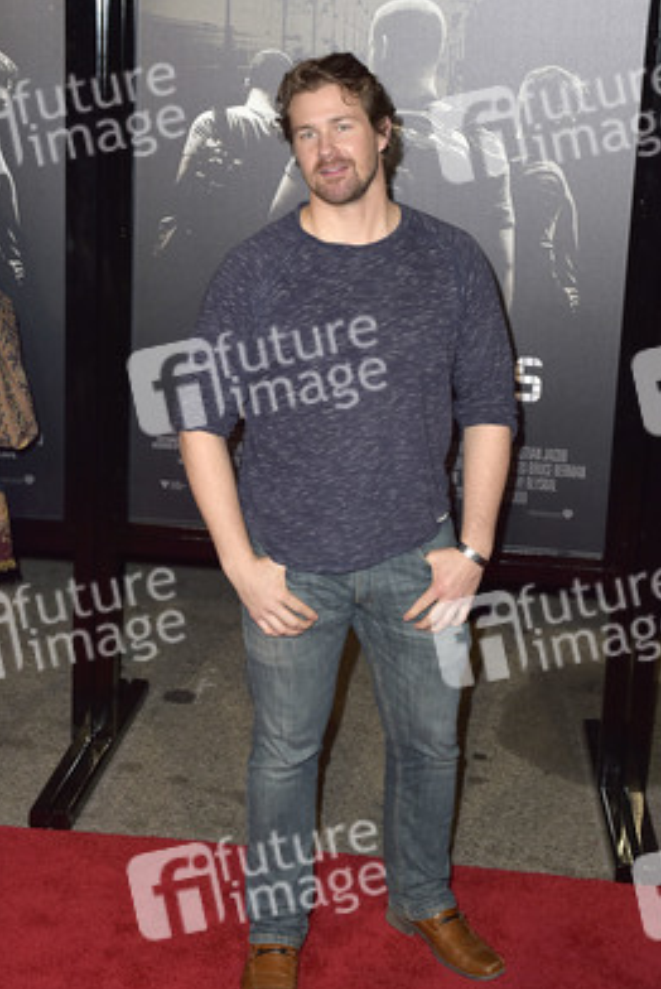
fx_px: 1402
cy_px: 502
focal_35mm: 51
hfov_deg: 26.5
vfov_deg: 38.9
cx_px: 332
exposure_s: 1/250
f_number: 6.3
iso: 500
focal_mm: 50
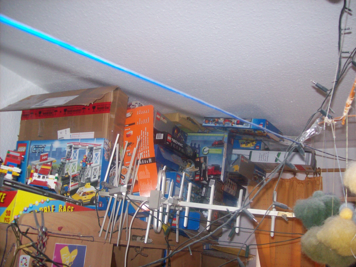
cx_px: 178
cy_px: 134
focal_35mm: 36
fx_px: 370
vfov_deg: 39.6
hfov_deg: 51.4
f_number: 2.7
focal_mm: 6
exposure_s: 1/64
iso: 200
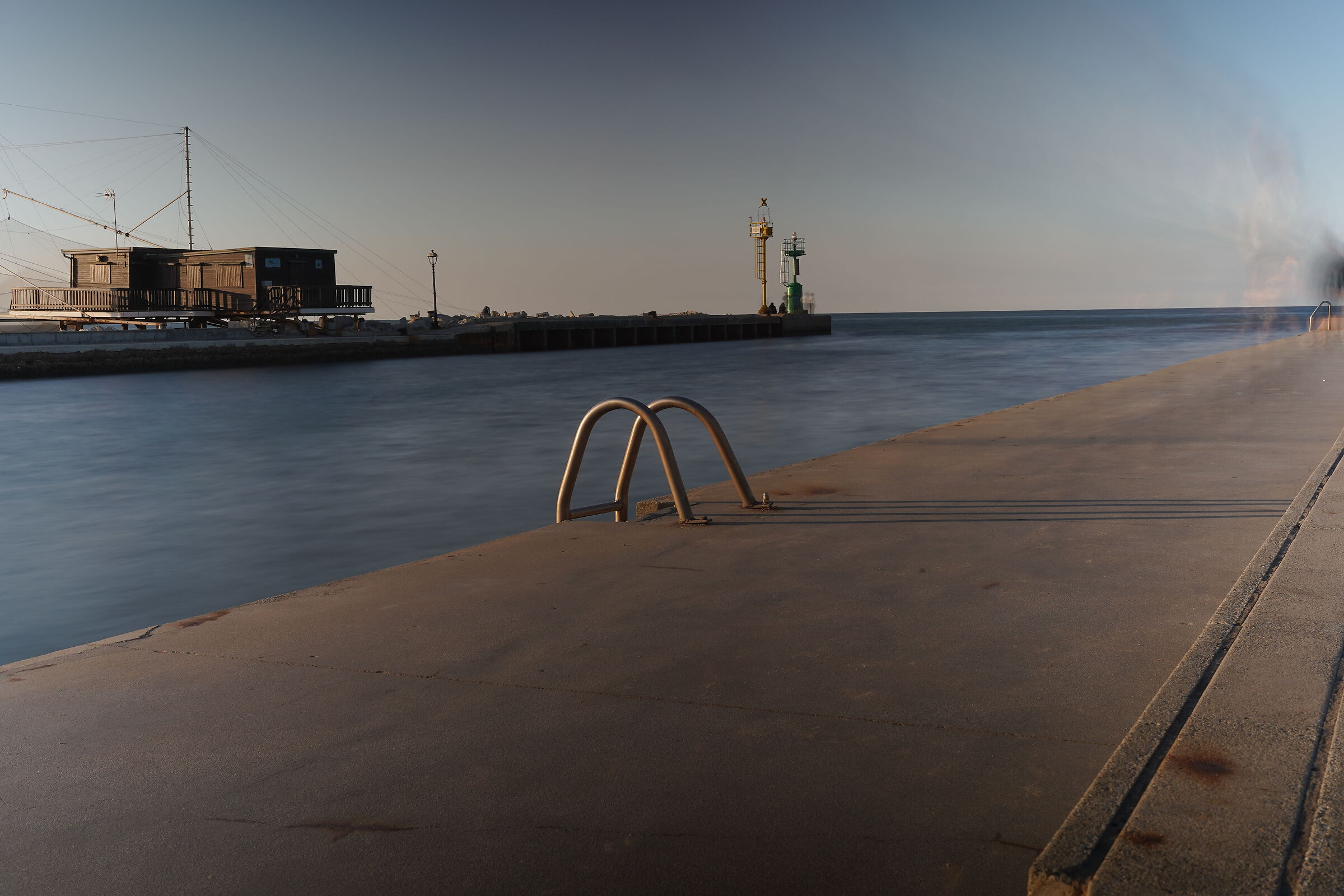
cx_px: 672
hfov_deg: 48.5
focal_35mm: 40
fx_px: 1493
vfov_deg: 33.4
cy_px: 448
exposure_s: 15
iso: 100
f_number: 18
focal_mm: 40
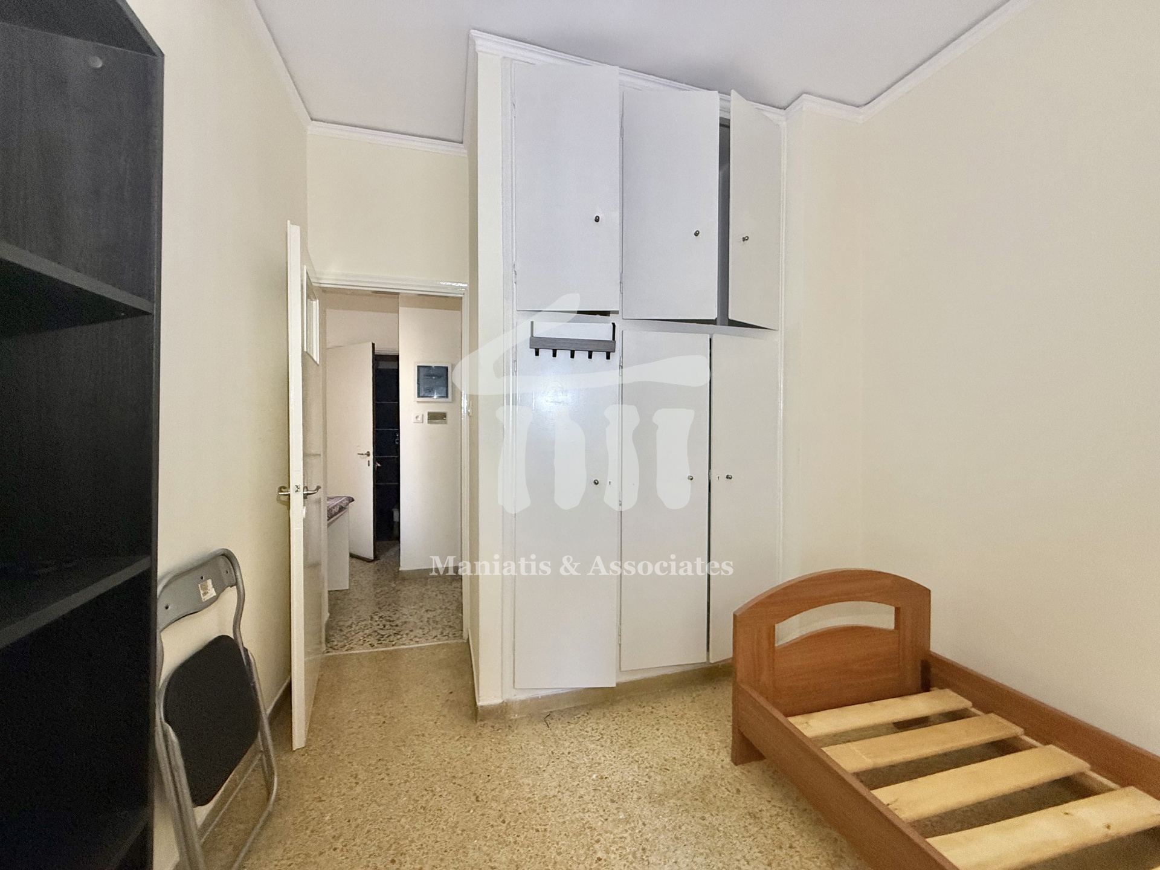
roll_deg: -0.2
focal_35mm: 14
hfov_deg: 102.1
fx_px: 469
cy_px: 435
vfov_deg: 85.7
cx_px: 580
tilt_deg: -1.8
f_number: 2.2
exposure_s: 1/60
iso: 400
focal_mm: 2.22
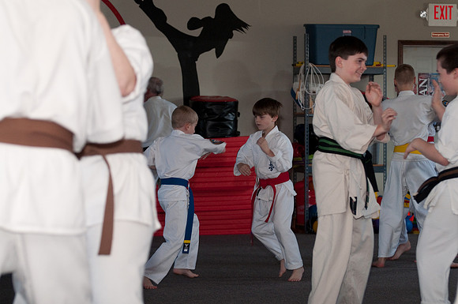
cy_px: 152
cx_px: 229
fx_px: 1810
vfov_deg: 9.6
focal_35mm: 142
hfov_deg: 14.4
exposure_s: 1/200
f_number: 4.5
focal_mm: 95
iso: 800
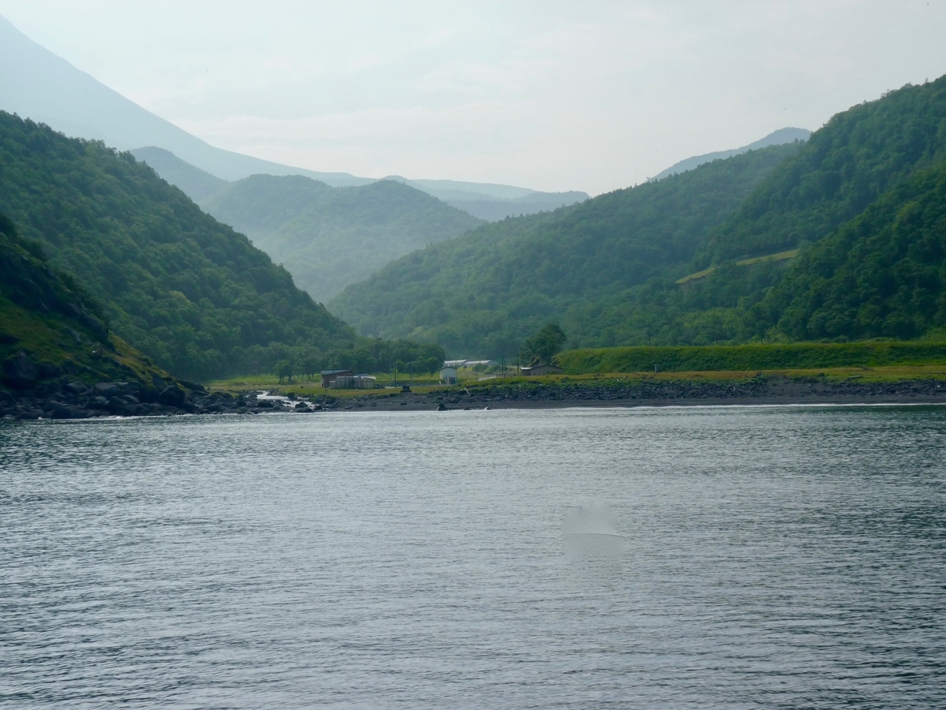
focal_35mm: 75
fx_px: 2050
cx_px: 473
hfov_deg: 26.0
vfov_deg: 19.6
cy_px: 355
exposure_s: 1/500
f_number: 5.6
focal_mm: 13.3
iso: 80
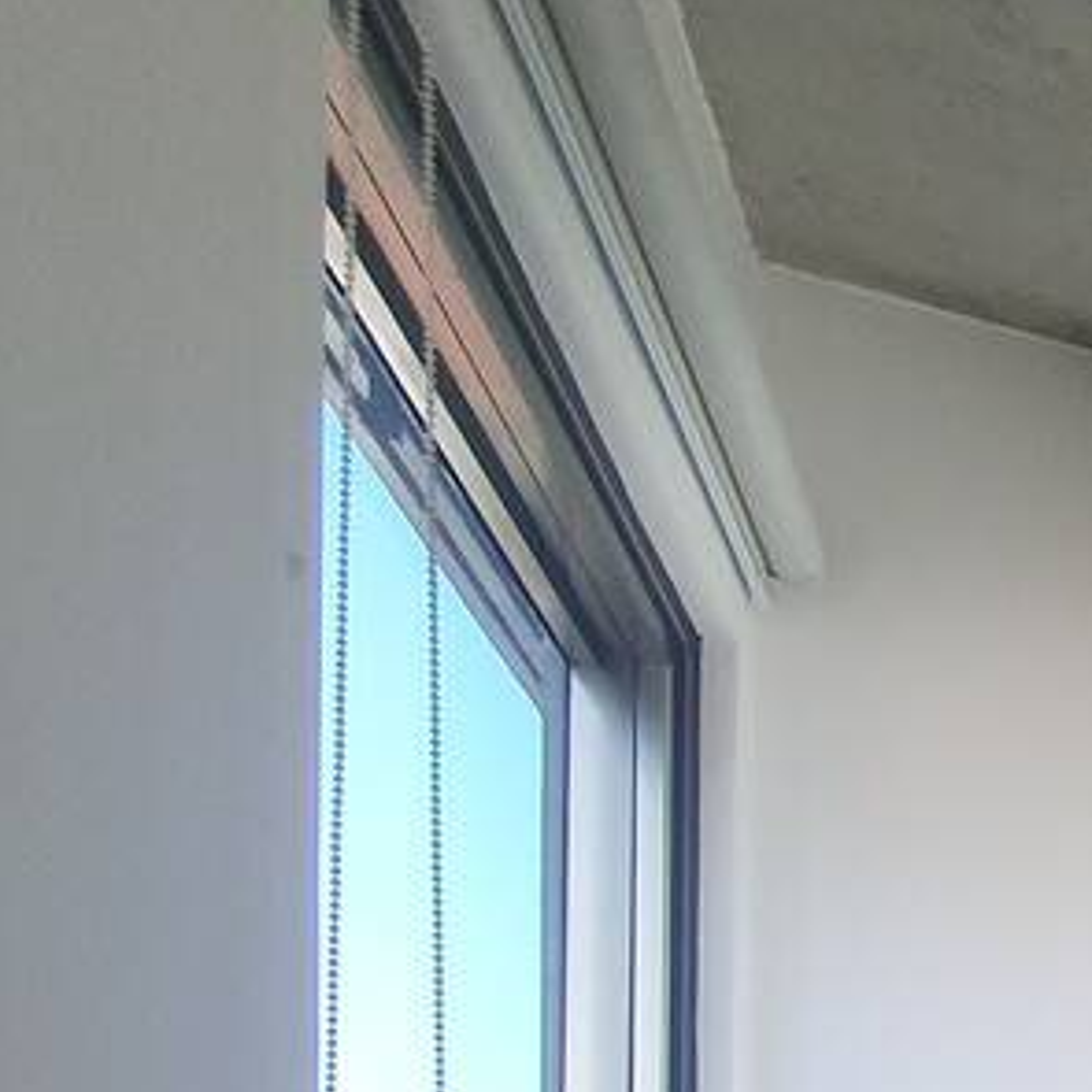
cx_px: 2362
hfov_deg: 17.3
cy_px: 1573
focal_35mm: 56
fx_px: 1999
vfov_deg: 24.7
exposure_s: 1/120
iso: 64
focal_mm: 1.8
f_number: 2.2
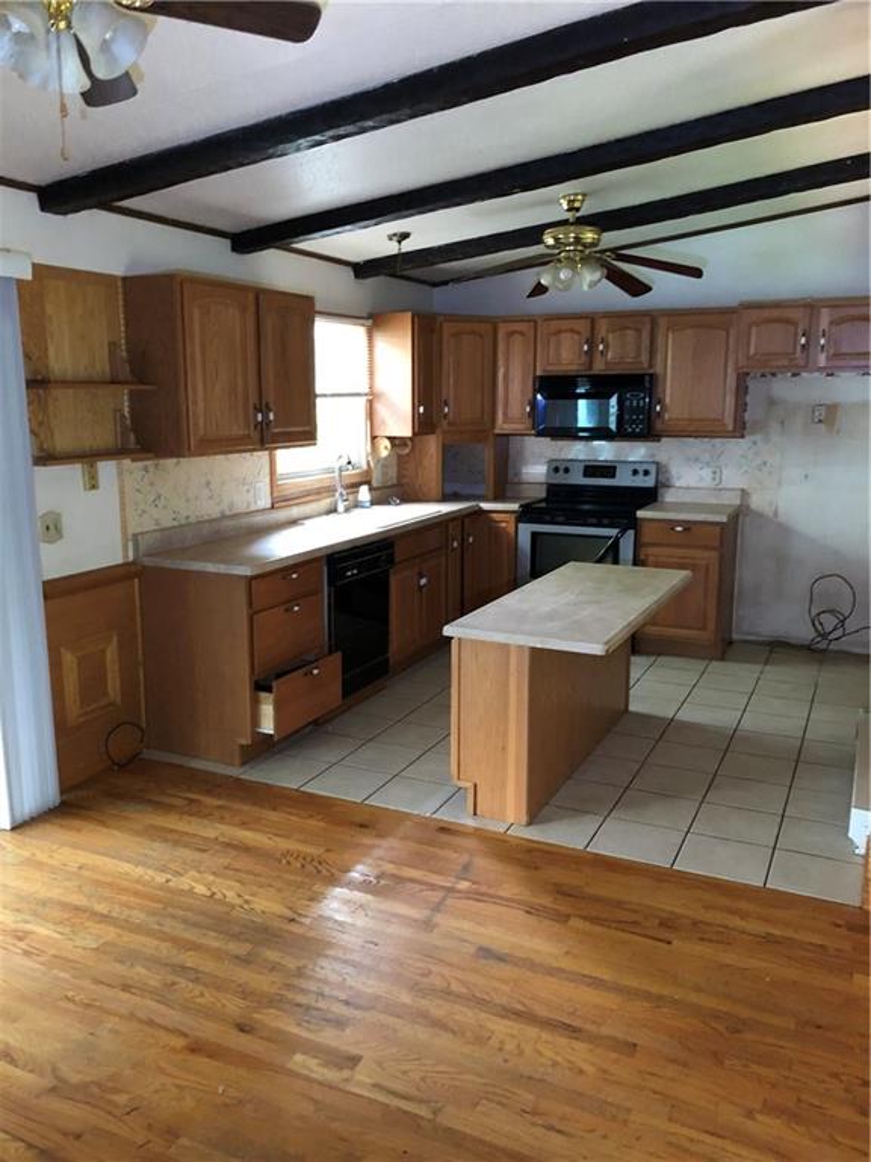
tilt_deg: -10.2
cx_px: 436
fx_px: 939
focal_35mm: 28
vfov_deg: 63.4
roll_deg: +0.6
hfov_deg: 49.7
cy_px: 581
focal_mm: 3.99
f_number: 1.8
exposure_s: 1/5
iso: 100
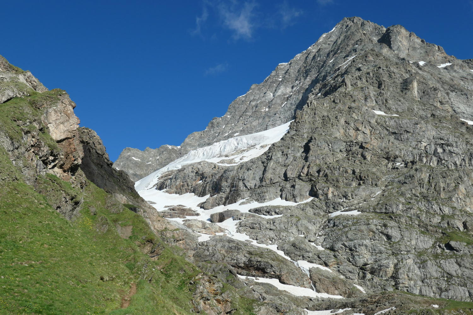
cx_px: 236
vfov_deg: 35.1
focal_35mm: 38
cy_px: 158
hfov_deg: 50.7
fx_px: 499
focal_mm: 14
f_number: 5.6
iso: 200
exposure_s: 1/1000
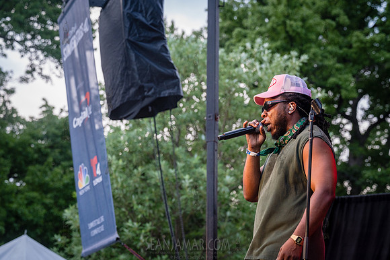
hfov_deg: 23.9
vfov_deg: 16.1
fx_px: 920
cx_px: 195
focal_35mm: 85
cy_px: 130
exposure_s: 1/640
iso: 1600
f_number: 4.5
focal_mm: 85
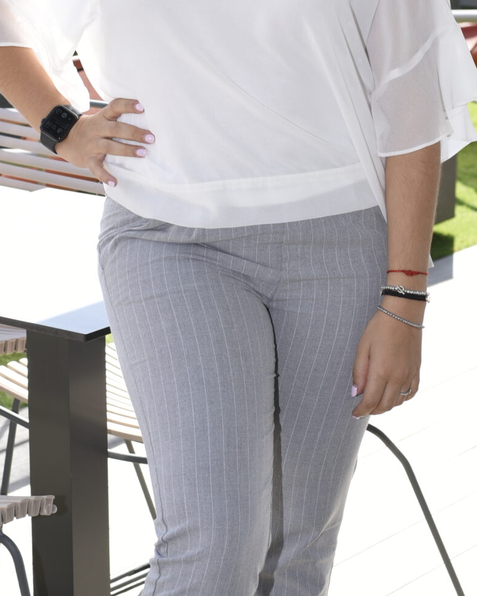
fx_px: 2170
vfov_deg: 15.4
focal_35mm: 123
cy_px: 35
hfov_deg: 12.5
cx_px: 158
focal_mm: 50
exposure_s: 1/200
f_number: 5.6
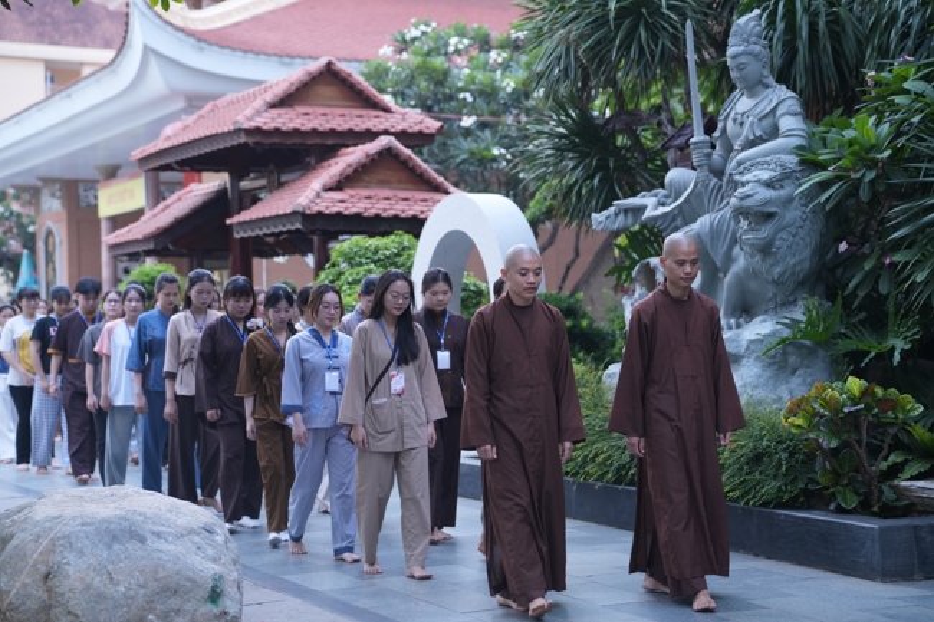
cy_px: 311
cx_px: 467
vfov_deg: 19.7
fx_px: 1790
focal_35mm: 69
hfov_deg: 29.3
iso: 1000
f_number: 3.2
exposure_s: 1/100
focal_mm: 69
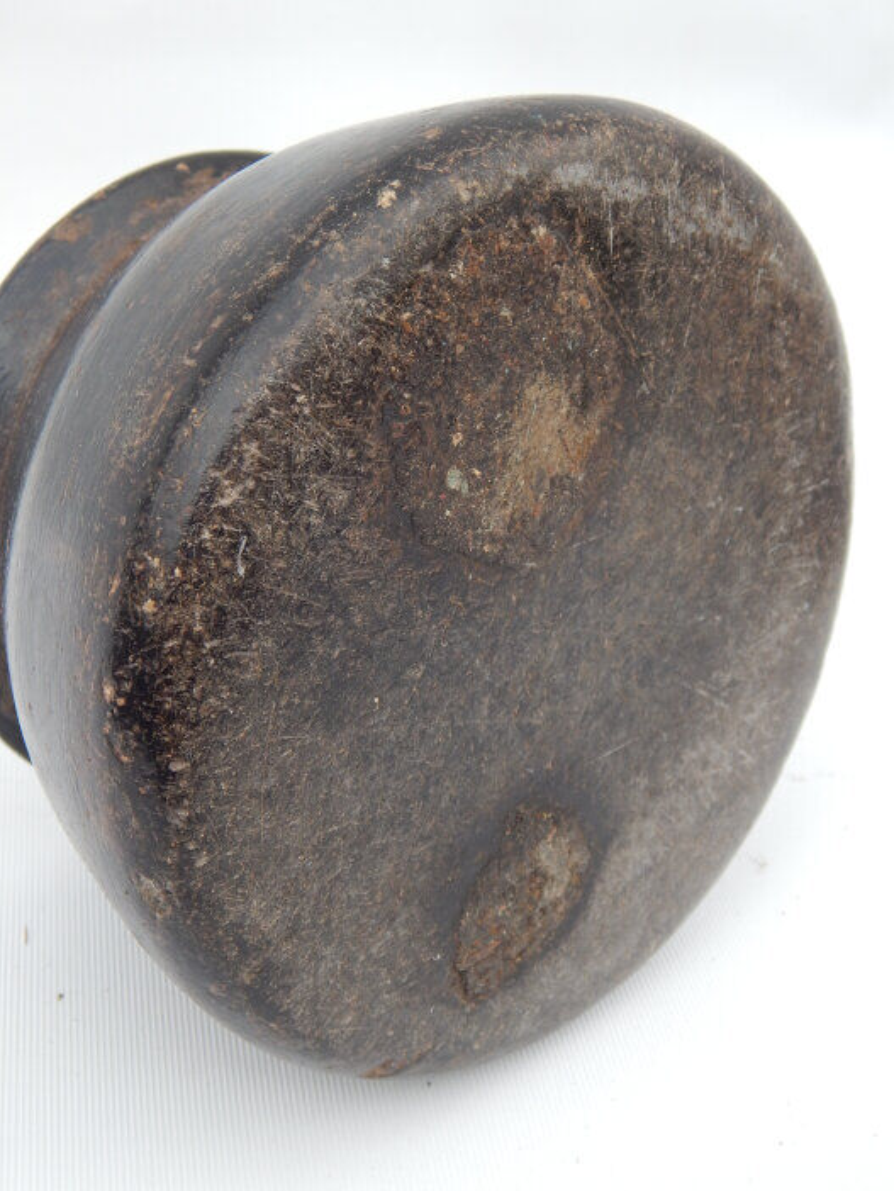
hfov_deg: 29.7
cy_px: 553
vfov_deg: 38.9
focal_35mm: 49
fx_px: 1686
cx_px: 400
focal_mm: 7.7
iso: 125
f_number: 3.6
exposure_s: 1/250
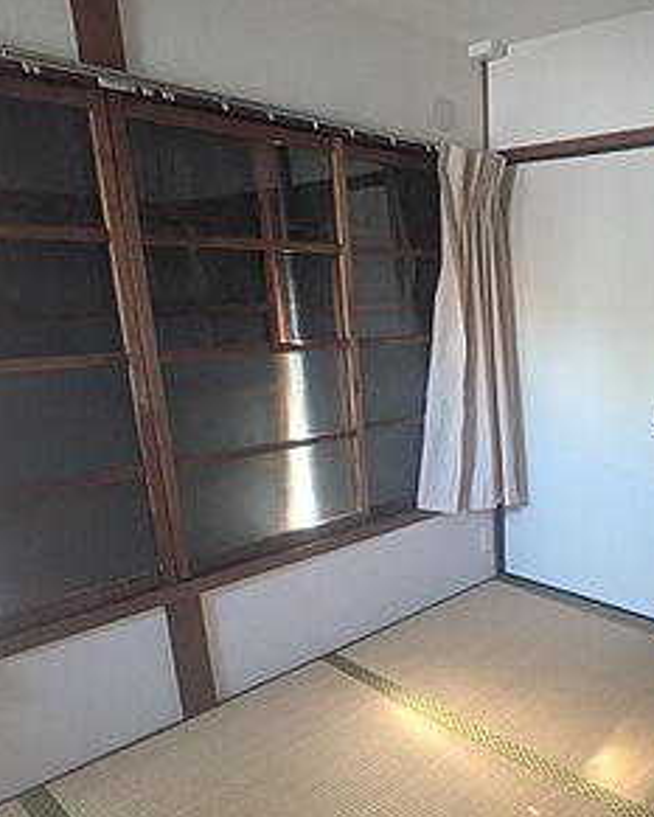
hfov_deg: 45.1
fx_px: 725
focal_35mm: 30
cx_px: 557
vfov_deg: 58.3
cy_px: 486
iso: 464
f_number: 2.2
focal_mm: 1.83
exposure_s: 1/30
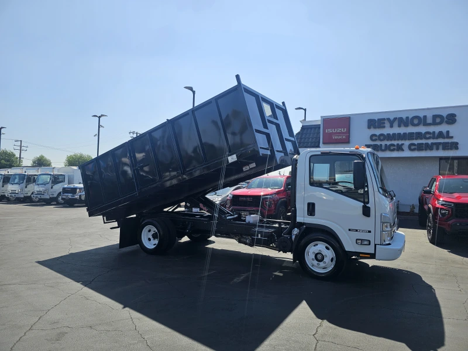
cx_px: 234
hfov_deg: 73.9
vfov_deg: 58.9
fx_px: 311
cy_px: 176
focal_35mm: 23
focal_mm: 6.3
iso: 10
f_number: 1.7
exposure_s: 1/845
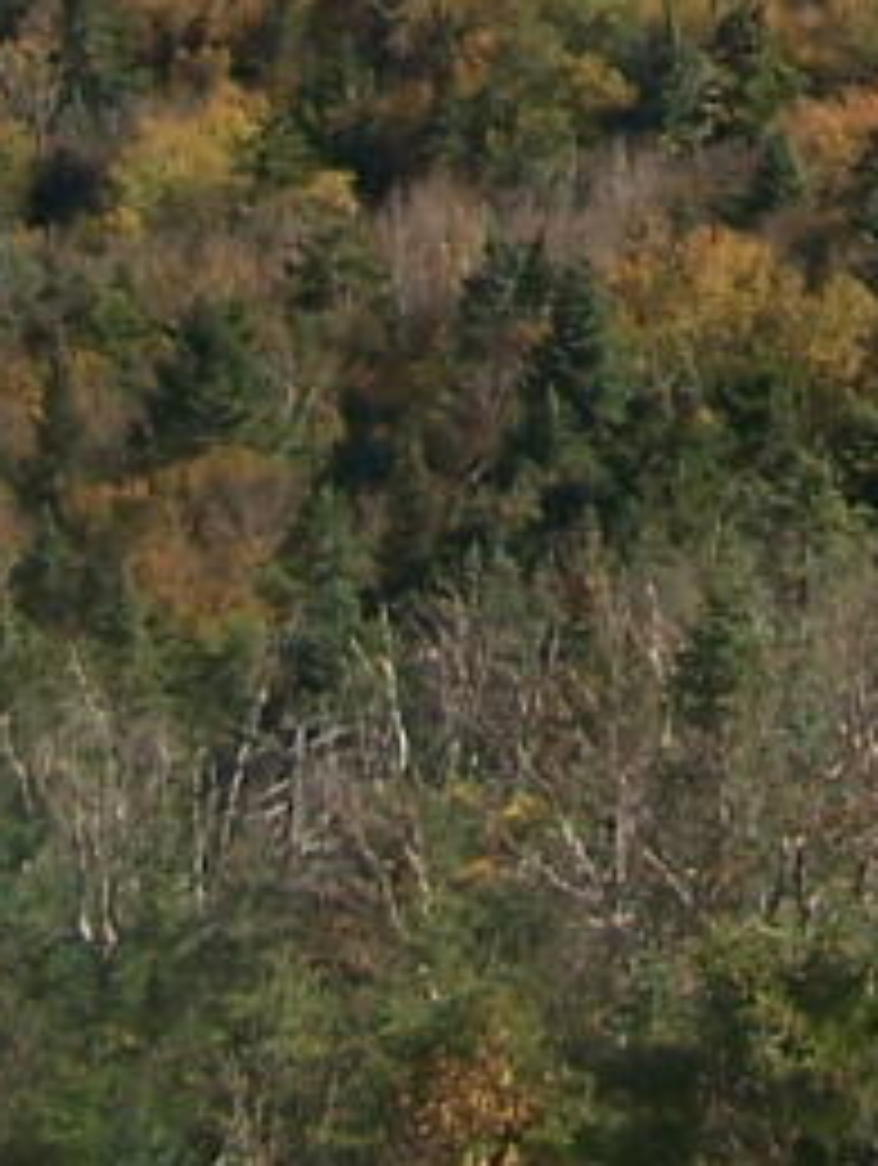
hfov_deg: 7.2
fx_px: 6747
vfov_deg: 9.2
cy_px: -1222
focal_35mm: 200
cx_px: 1670
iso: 80
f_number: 2.8
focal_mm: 6.3
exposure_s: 1/800
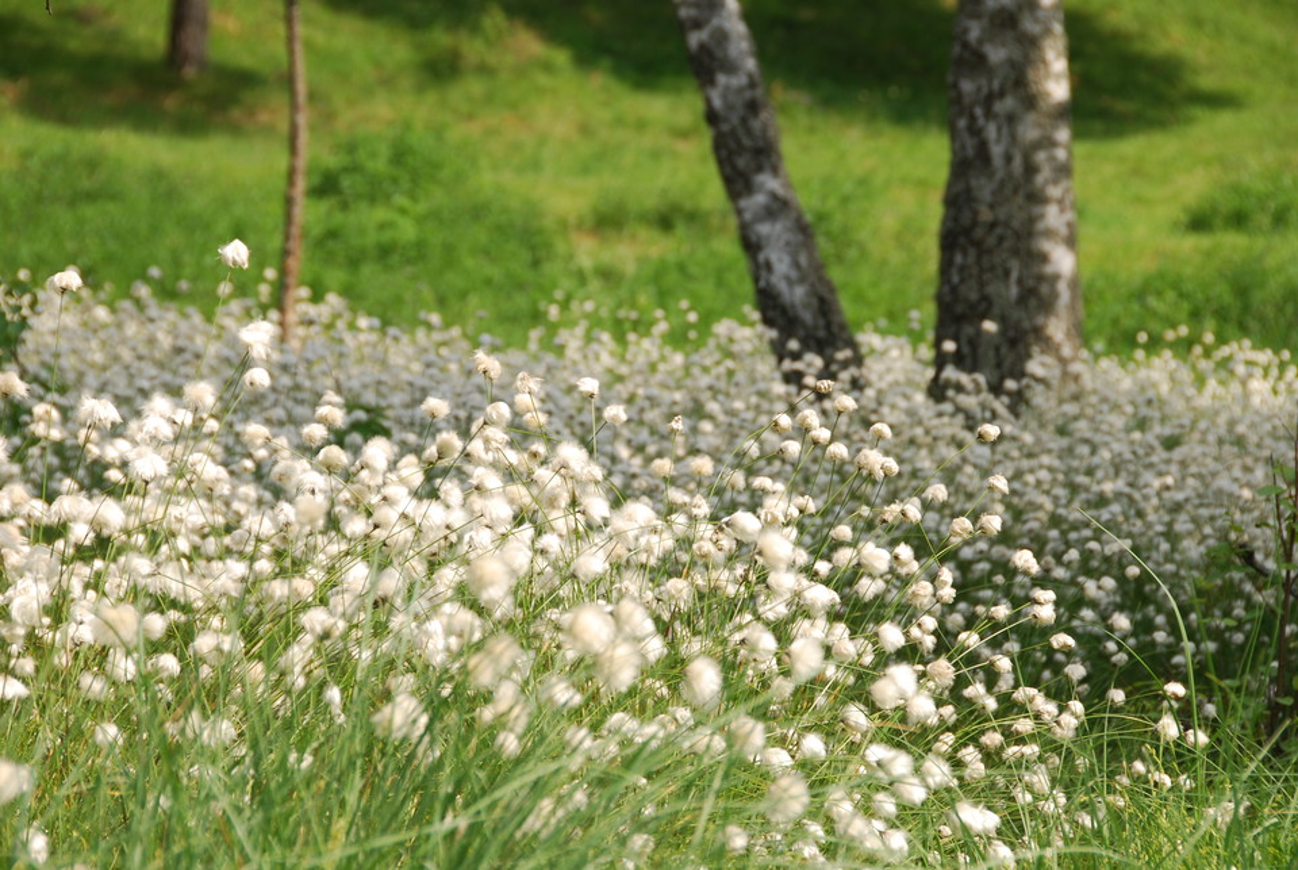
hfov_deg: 12.2
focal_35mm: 168
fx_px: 6066
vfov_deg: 8.2
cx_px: 649
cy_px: 435
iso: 100
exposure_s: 1/160
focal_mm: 112
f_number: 9
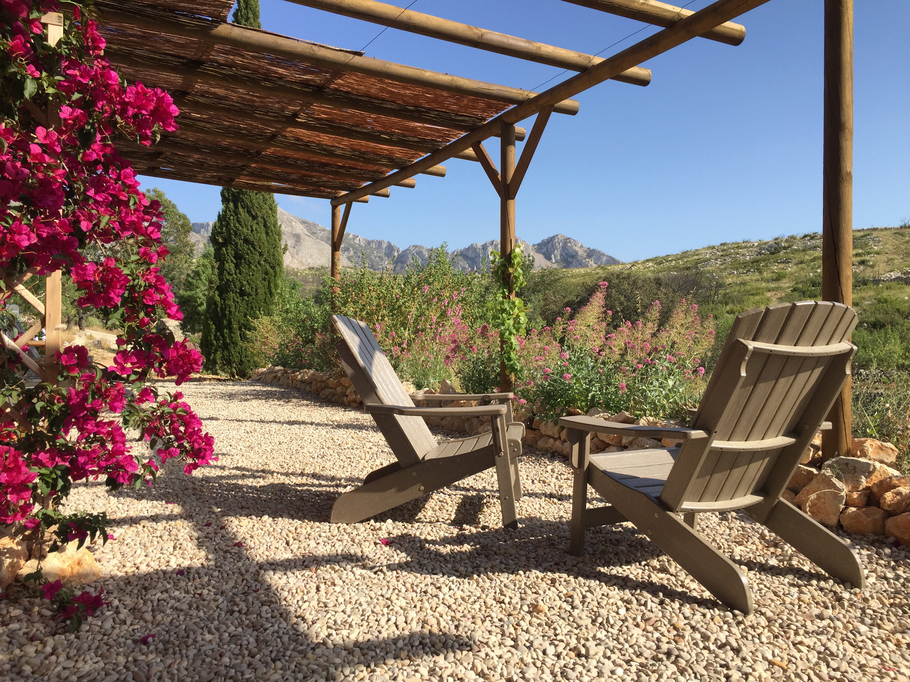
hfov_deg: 61.7
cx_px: 455
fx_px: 762
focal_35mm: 29
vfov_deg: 48.2
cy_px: 341
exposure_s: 1/1464
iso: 32
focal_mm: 4.15
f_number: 2.2
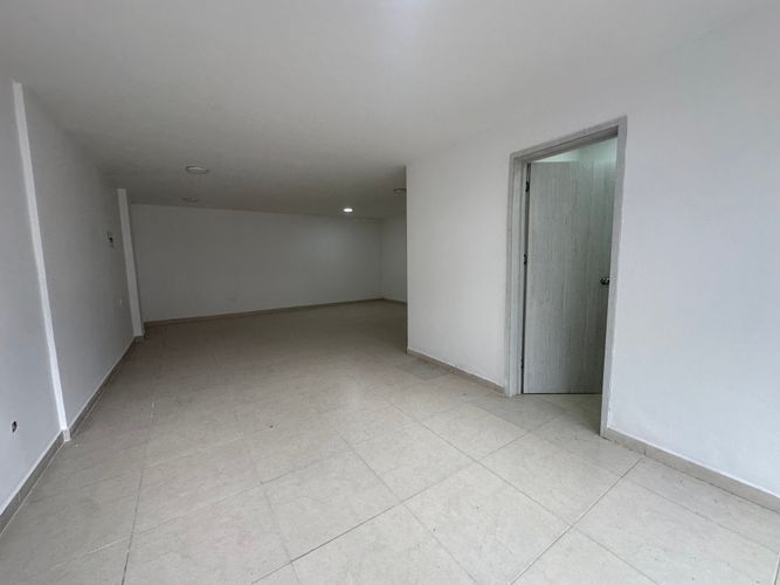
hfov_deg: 102.1
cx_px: 390
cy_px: 292
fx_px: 315
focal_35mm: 14
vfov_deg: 85.7
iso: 64
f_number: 2.2
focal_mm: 2.22
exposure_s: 1/120
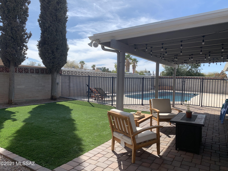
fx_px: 171
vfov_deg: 53.1
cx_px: 114
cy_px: 86
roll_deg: -2.2
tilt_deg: +0.4
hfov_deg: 67.3
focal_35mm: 26
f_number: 1.8
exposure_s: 1/1880
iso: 25
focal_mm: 4.25
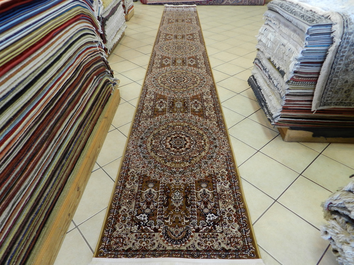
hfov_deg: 73.9
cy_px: 132
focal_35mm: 23
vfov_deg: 58.9
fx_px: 235
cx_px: 177
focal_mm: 4
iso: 160
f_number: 3.4
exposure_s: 1/30
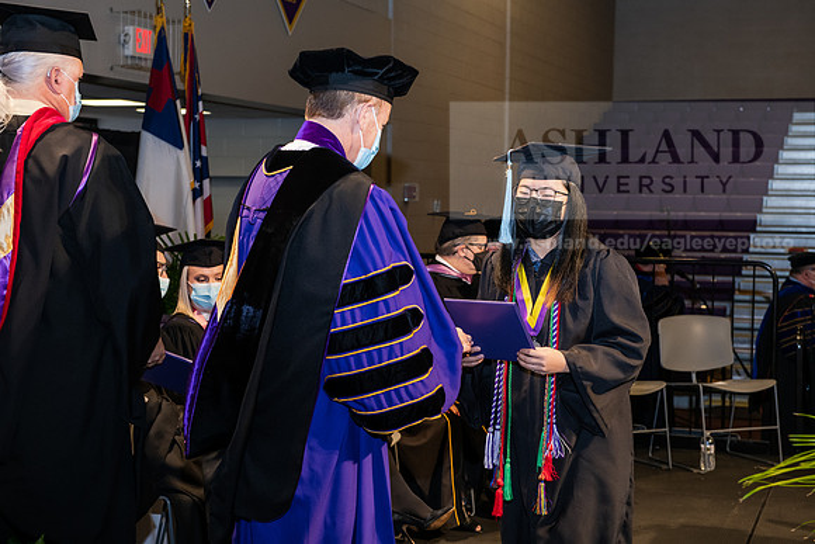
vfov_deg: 21.9
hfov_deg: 32.4
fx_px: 1404
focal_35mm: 62
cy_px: 272
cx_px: 408
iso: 1600
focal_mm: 62
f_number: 6.3
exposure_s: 1/200
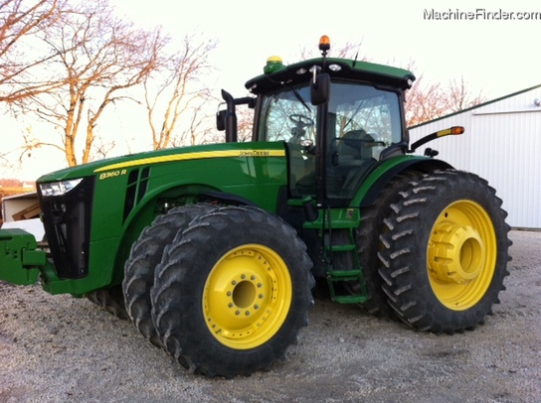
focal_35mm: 35
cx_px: 270
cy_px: 202
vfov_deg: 40.6
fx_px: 546
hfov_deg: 52.7
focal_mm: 3.85
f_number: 2.8
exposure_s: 1/120
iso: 100
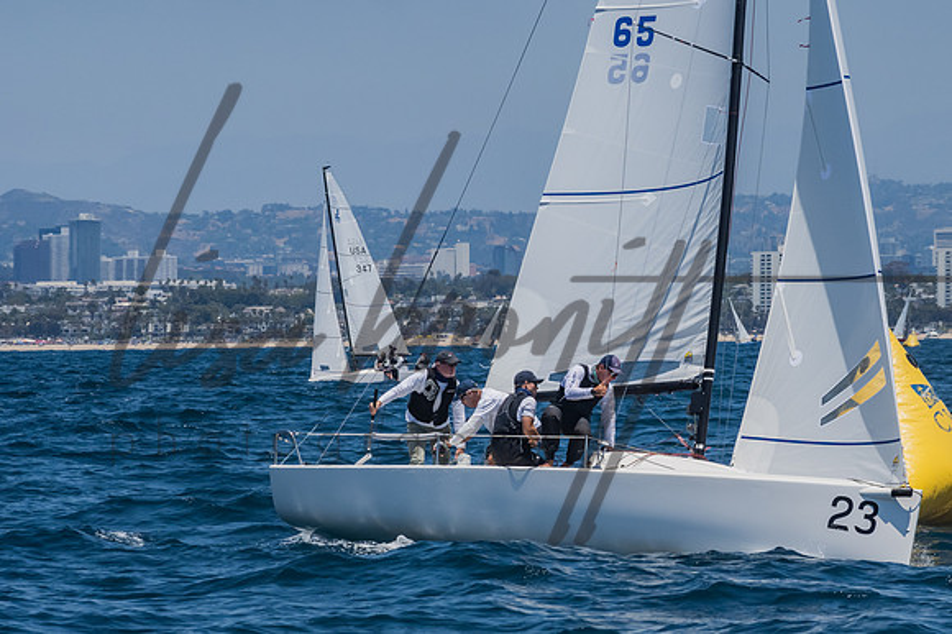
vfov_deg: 5.4
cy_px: 318
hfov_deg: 8.2
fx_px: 6681
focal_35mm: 253
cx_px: 459
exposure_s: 1/1600
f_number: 14
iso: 640
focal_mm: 160
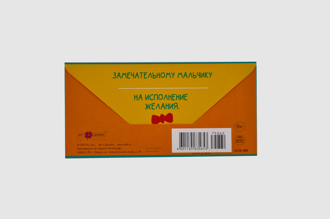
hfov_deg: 18.2
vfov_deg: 12.1
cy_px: 110
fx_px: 1030
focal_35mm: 112
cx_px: 165
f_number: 5.6
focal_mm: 75
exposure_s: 1/250
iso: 200
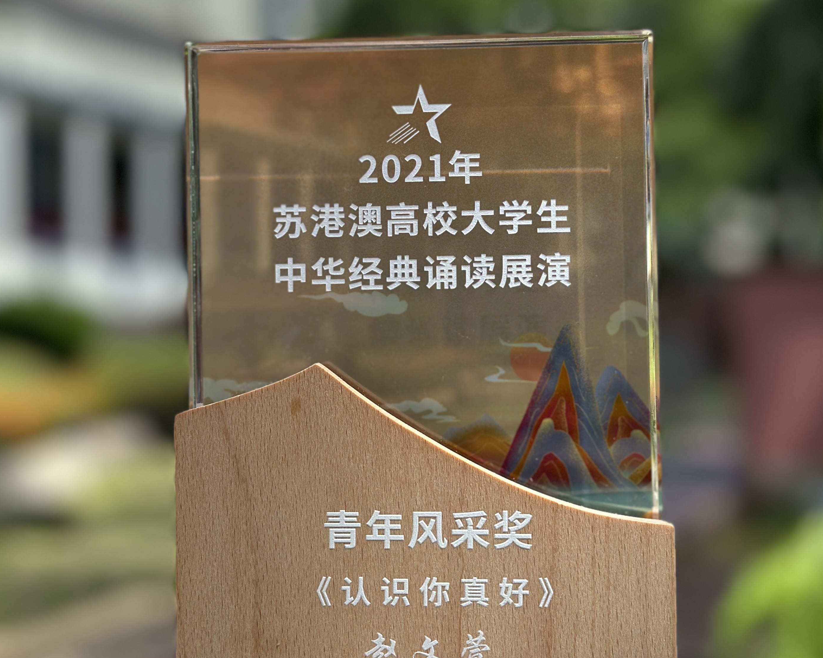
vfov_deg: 22.5
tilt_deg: +0.5
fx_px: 1656
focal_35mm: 68
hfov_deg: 27.9
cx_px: 445
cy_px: 283
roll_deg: +0.8
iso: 80
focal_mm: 6.86
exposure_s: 1/2028
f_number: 1.78
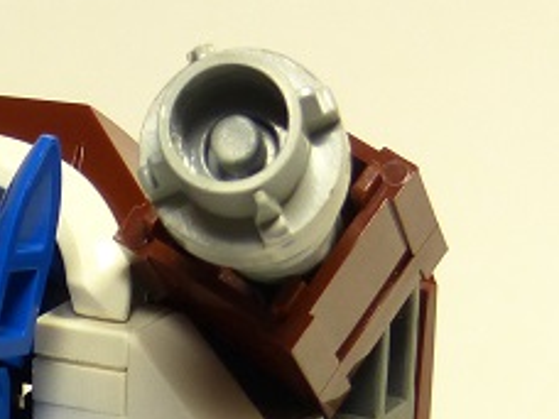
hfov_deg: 9.3
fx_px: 3375
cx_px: -137
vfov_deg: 6.9
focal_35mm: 209
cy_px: 850
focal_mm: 7.4
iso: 100
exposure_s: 1/80
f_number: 3.9
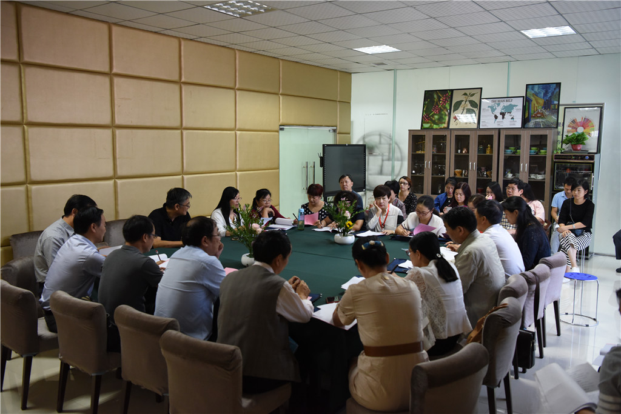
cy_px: 207
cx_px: 310
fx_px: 552
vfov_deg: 41.1
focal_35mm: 32
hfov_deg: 58.7
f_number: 3.5
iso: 2000
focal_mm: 32
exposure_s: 1/50
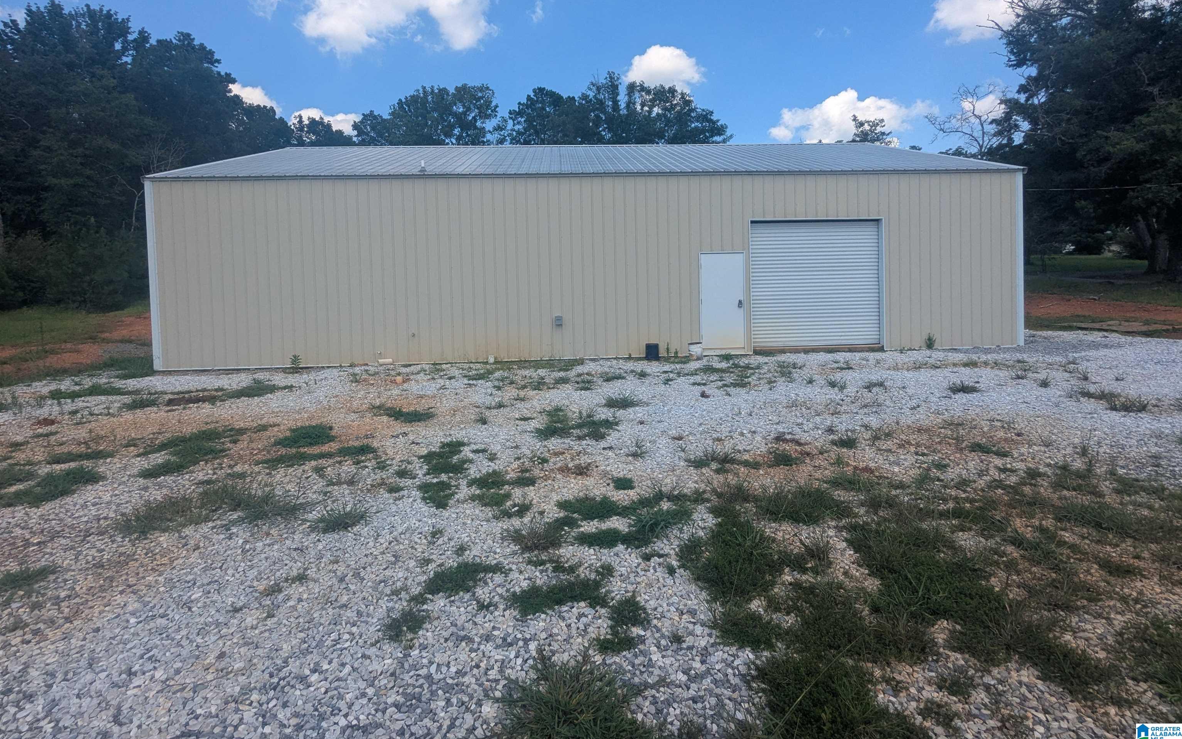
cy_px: 296
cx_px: 591
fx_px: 548
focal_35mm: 17
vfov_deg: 67.3
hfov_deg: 94.4
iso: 50
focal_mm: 2.35
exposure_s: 1/1520
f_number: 2.2
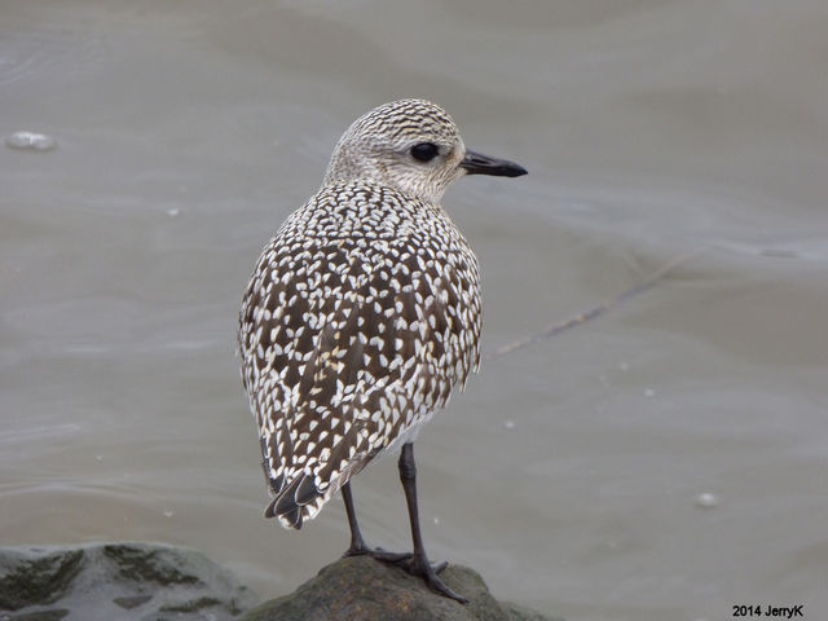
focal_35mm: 587
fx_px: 14041
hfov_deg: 3.4
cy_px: 310
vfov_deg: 2.5
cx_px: 414
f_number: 5.6
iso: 160
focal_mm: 95.62
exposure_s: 1/320
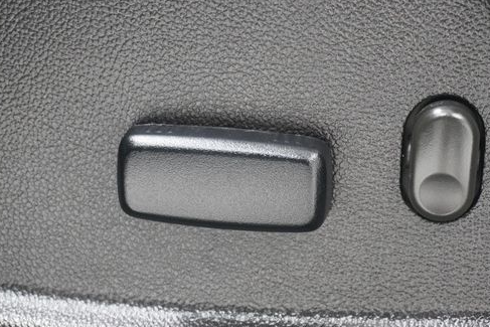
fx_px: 1253
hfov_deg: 22.1
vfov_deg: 14.9
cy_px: 180
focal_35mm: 92
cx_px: 293
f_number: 5.6
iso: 4000
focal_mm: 47
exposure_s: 1/80
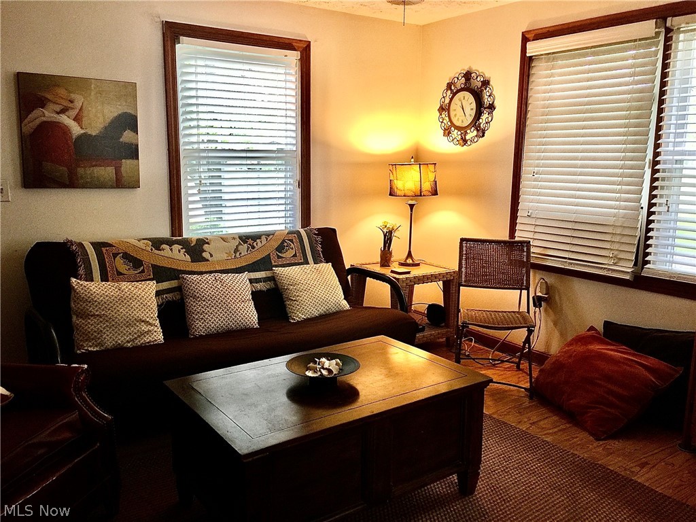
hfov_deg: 61.7
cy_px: 261
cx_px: 348
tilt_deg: -10.2
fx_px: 583
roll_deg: -1.2
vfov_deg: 48.2
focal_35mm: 29
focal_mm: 4.15
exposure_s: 1/15
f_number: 2.2
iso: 40
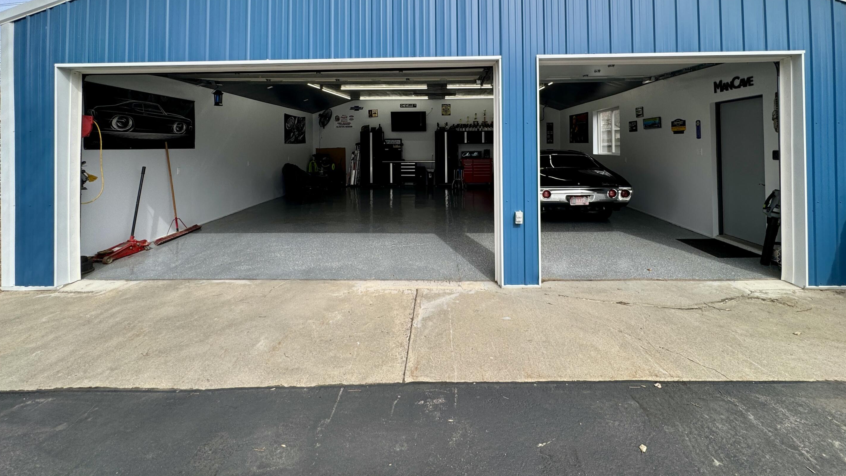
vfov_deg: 64.6
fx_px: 359
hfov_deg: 99.3
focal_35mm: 16
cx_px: 436
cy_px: 144
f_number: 2.2
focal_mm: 2.22
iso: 40
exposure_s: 1/515
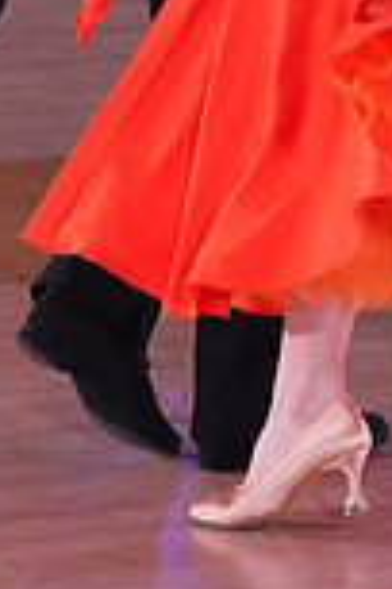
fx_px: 5569
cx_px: 390
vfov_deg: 6.0
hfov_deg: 4.0
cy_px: -277
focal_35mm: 341
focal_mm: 90
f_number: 4
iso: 1600
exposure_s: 1/400
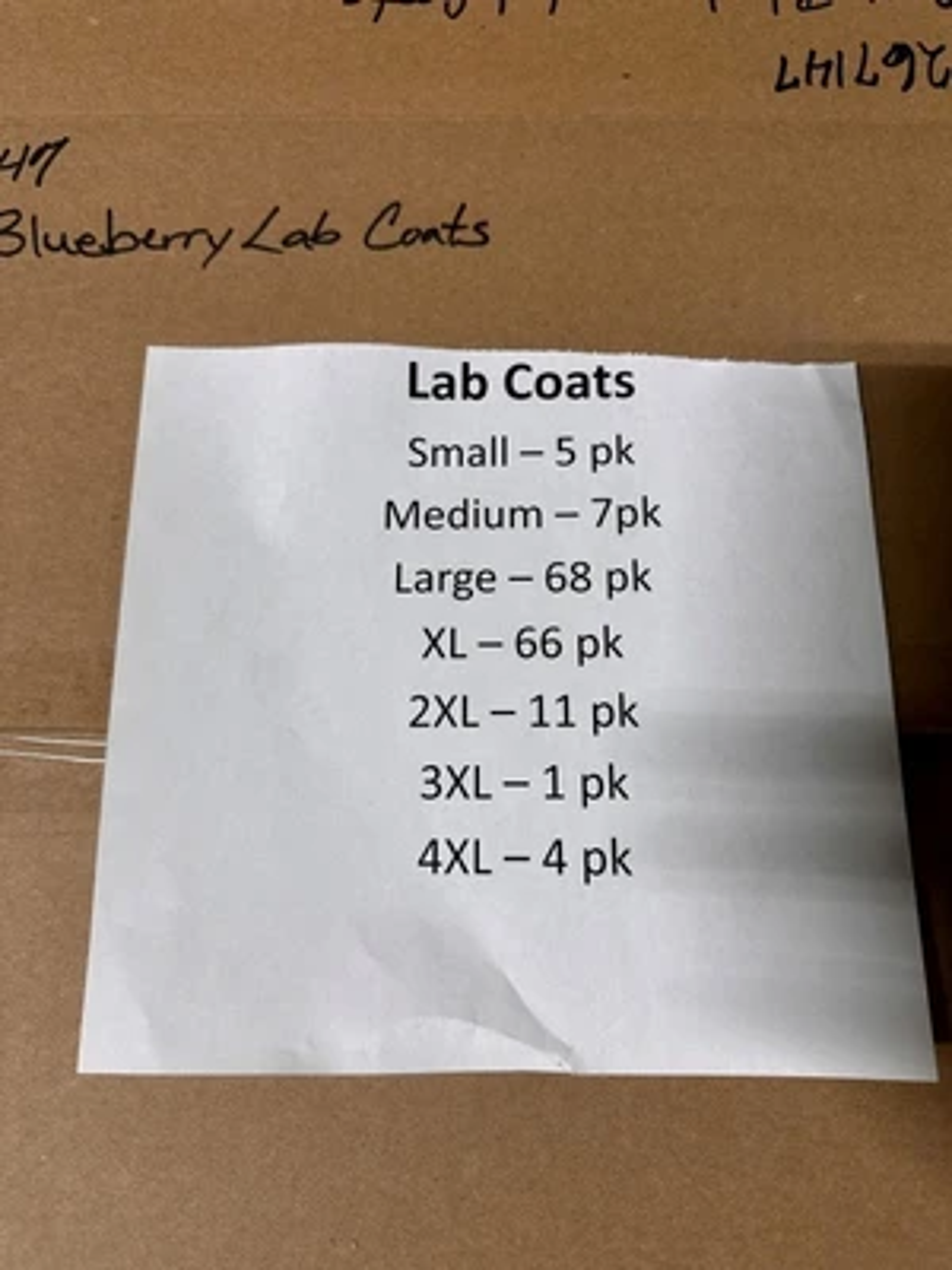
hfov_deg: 56.8
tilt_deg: -77.7
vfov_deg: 71.6
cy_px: 635
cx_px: 476
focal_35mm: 24
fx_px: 880
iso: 100
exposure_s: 1/120
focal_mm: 6.86
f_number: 1.78
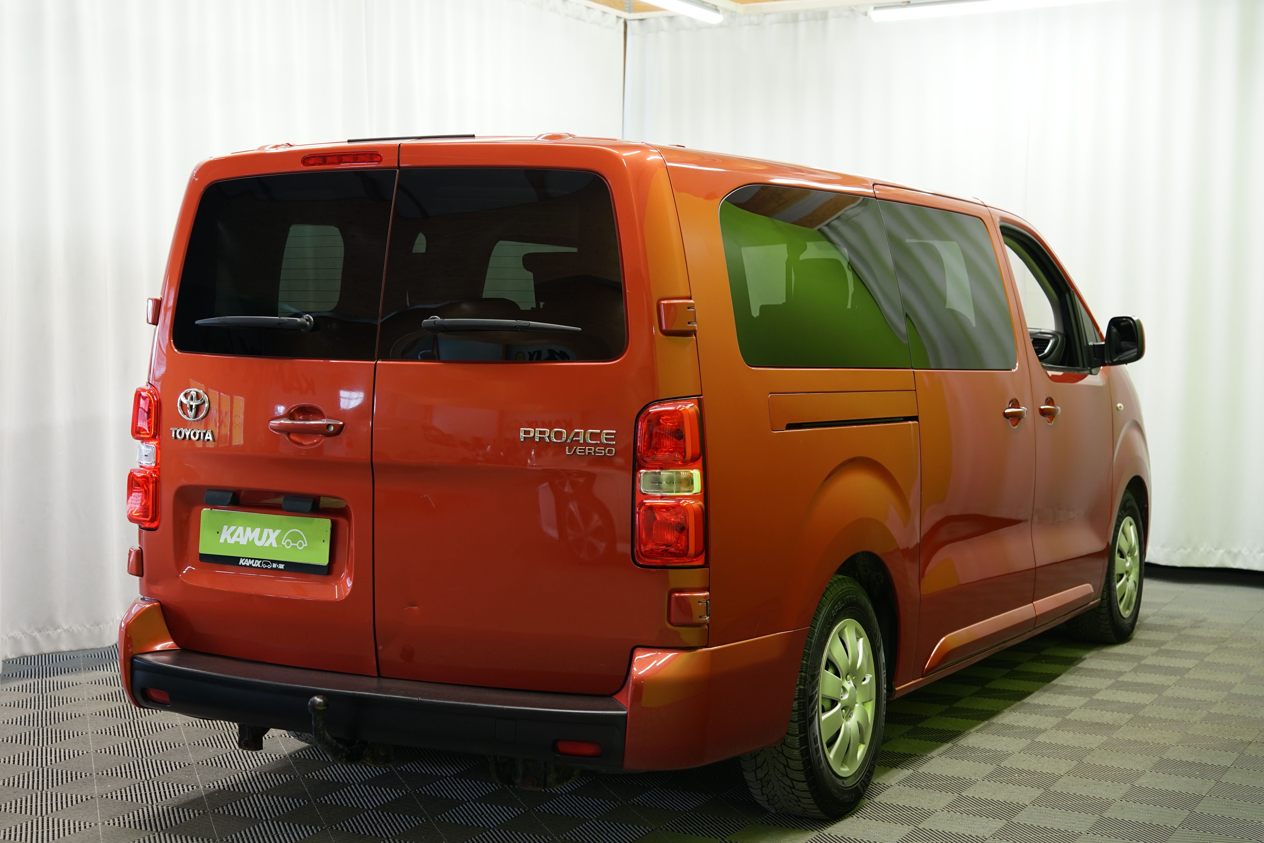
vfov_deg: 26.0
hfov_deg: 38.2
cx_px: 632
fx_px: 1826
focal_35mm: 52
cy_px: 422
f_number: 5
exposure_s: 1/15
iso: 500
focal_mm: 52
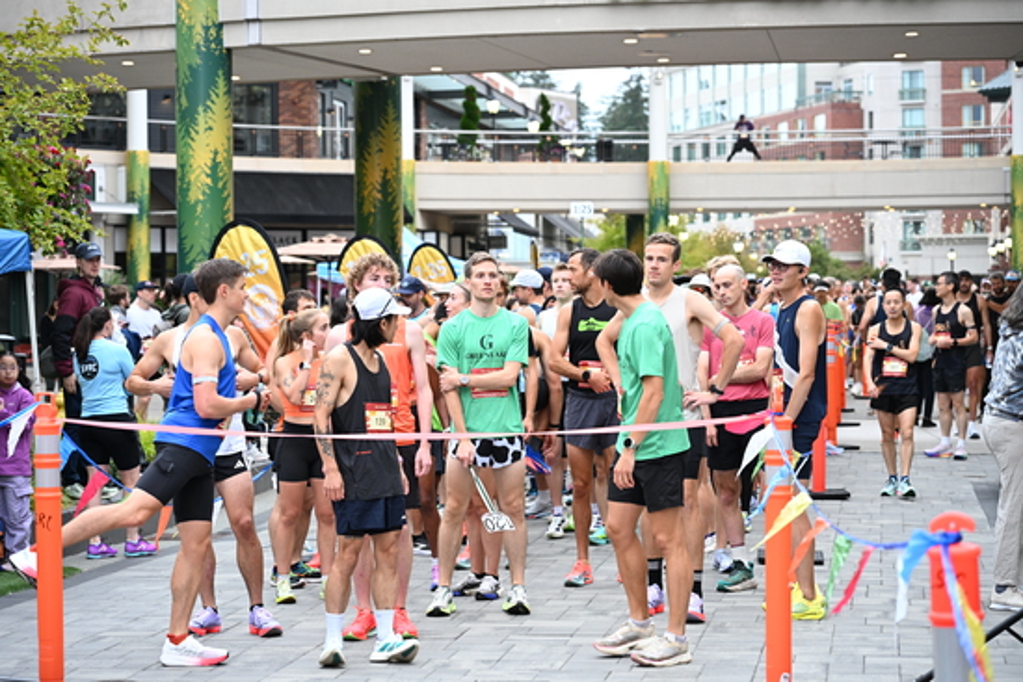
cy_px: 341
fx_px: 2416
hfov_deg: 23.9
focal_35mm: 85
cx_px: 512
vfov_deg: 16.1
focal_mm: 85
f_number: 4
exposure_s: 1/320
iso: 1600
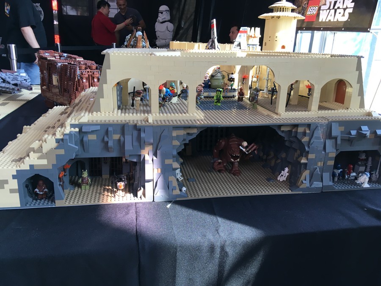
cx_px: 190
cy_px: 143
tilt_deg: -20.2
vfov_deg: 48.2
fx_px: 319
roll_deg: -3.3
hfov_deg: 61.7
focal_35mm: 29
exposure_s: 1/33
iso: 25
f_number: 2.2
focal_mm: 4.15
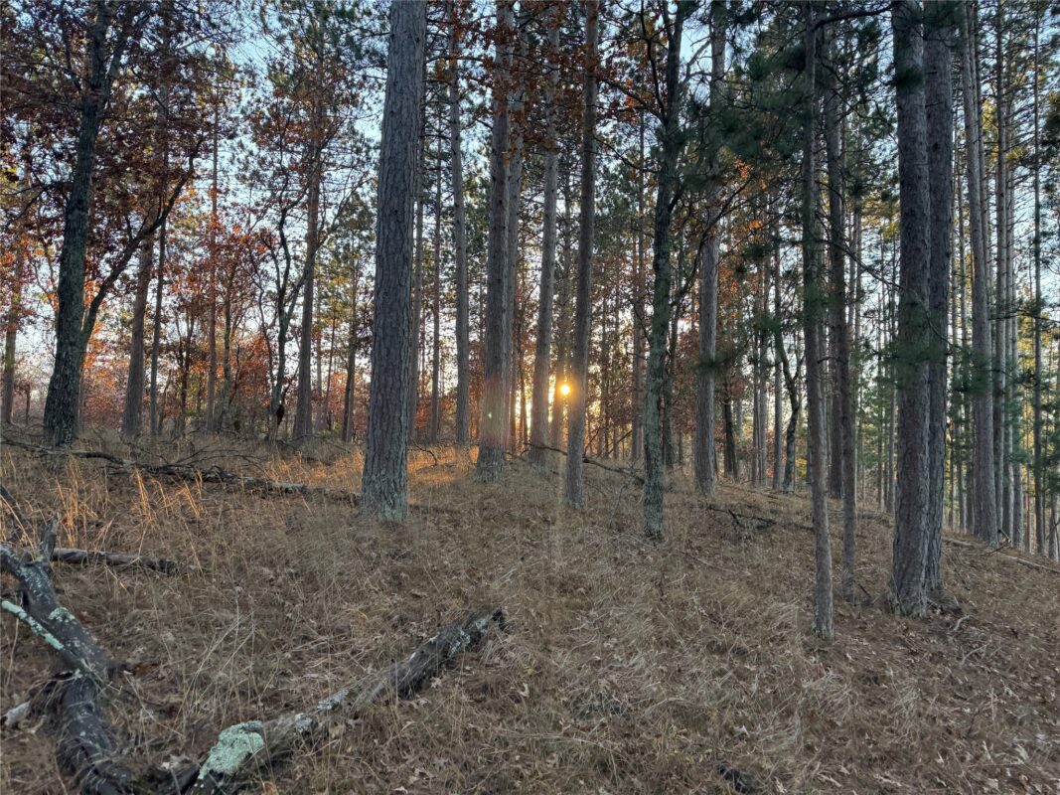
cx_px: 530
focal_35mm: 24
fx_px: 735
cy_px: 398
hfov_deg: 71.6
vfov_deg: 56.8
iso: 100
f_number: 1.78
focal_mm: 6.76
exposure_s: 1/121
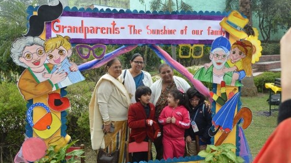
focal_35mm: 34
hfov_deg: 58.7
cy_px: 79
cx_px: 144
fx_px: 259
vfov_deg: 35.1
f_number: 8
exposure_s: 1/250
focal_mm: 21
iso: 400
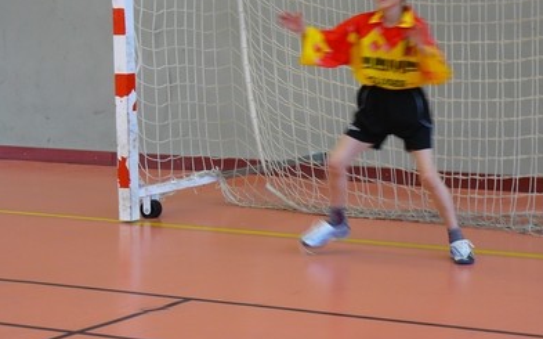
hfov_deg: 16.5
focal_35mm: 127
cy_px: 125
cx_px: 287
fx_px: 1878
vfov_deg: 10.3
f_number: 3.2
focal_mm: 18.6
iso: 125
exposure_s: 1/30
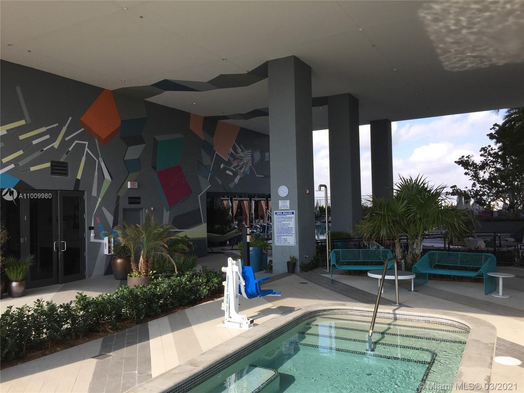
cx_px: 262
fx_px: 439
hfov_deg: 61.7
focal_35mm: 29
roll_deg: +1.3
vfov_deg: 48.2
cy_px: 196
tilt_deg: +0.6
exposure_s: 1/842
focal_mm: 4.15
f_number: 2.2
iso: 32
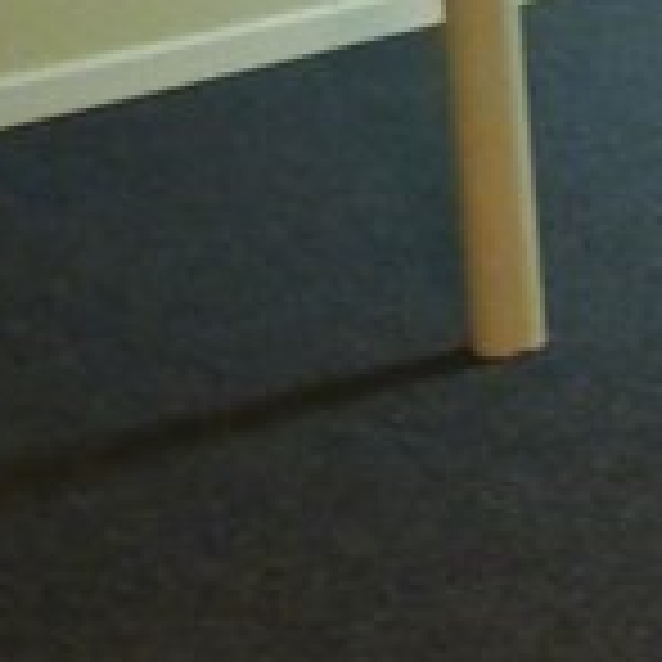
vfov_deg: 13.7
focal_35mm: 123
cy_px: -167
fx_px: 2661
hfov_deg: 10.6
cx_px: 1887
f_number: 2.8
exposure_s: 1/10
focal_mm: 3.58
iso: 400
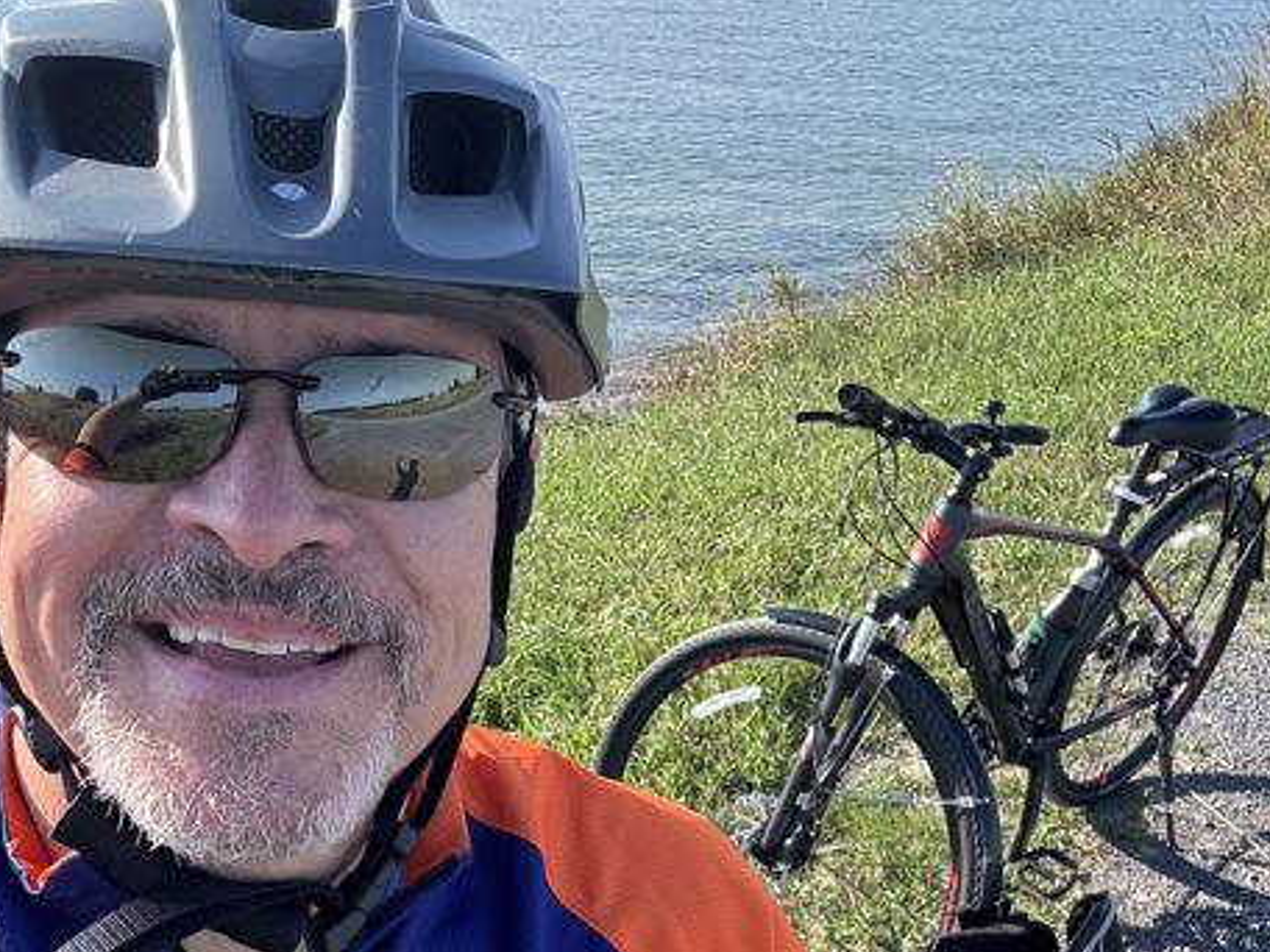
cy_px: 615
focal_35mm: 45
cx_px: 558
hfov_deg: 42.0
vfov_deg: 32.0
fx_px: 1651
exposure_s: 1/360
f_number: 1.9
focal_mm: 2.69
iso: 25
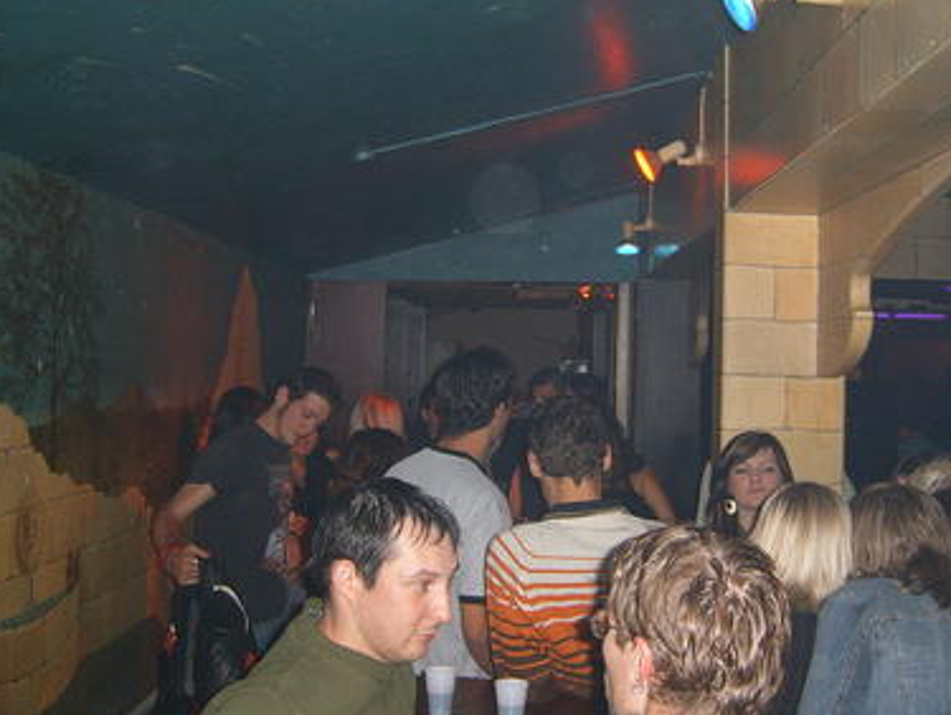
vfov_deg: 32.9
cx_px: 482
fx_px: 1210
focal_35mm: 44
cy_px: 317
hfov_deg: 42.9
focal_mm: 5.8
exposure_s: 1/30
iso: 100
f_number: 2.8
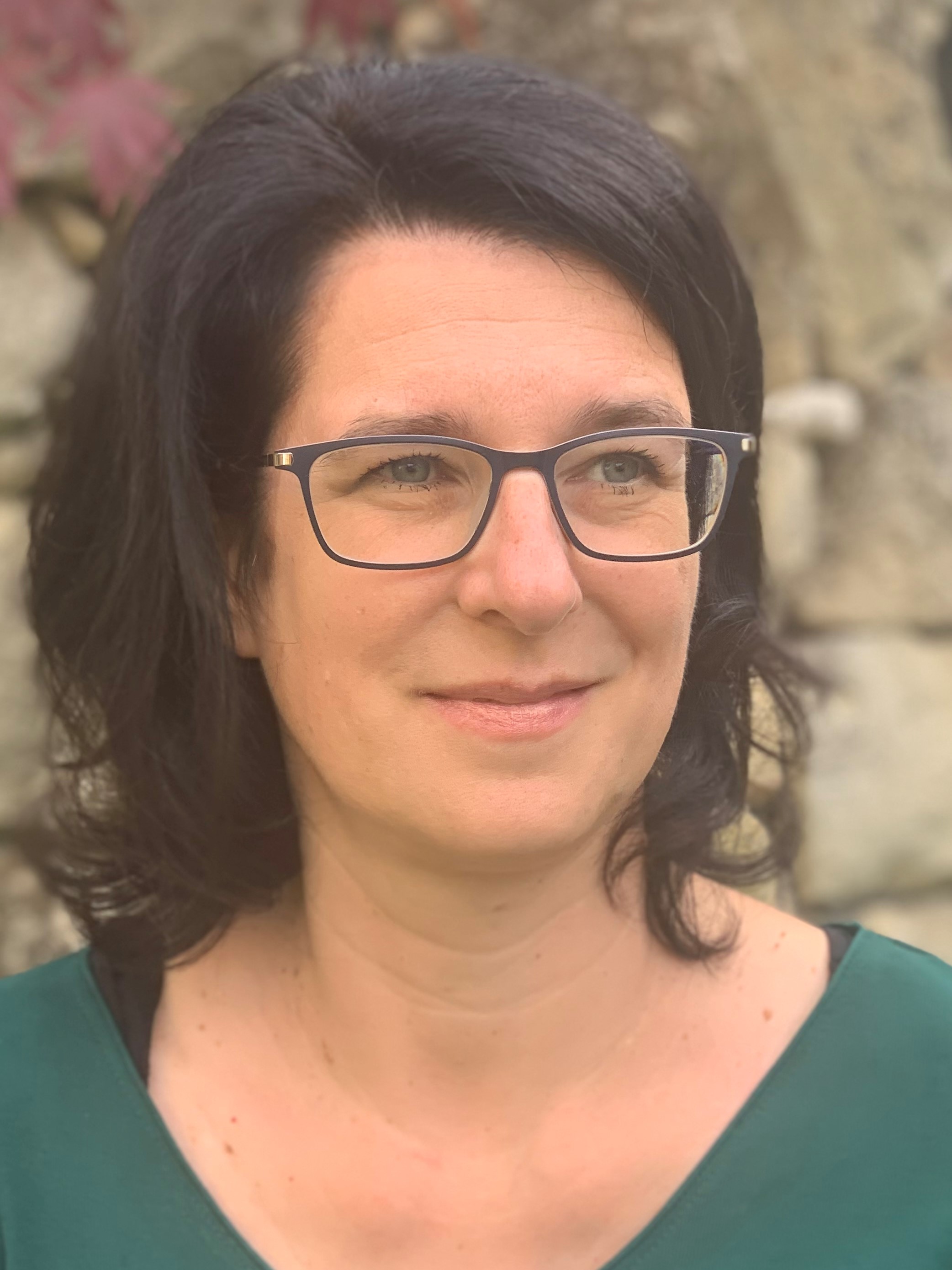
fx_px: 1907
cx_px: 476
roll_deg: -1.1
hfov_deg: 28.0
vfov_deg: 36.8
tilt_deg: -5.5
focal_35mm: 52
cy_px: 635
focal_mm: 6
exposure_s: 1/122
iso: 16
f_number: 2.4
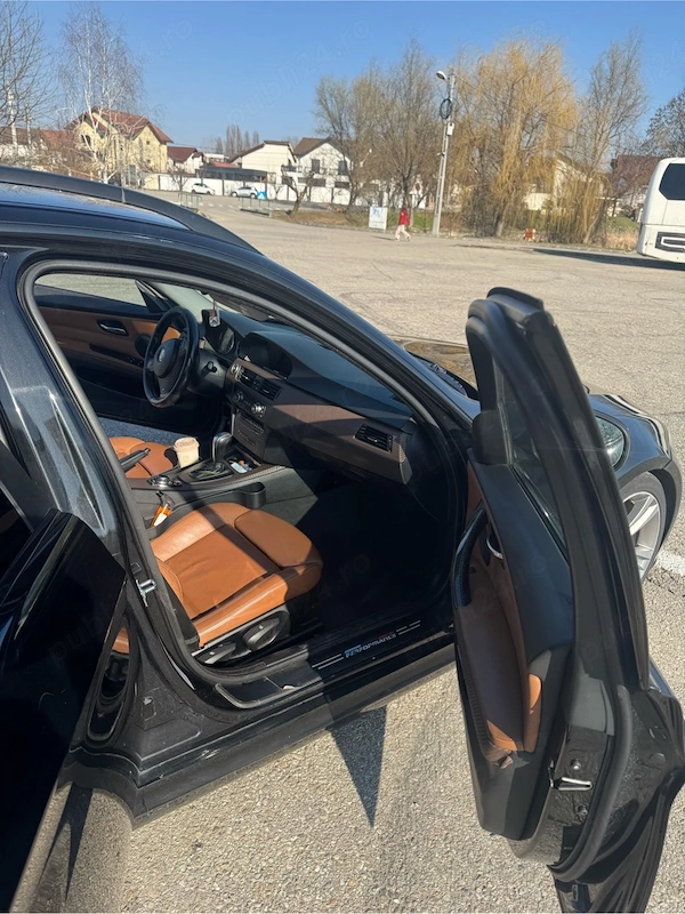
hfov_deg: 56.8
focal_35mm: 24
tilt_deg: -21.1
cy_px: 457
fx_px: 633
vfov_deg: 71.6
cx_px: 342
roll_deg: -4.8
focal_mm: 6.76
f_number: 1.78
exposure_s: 1/2331
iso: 80
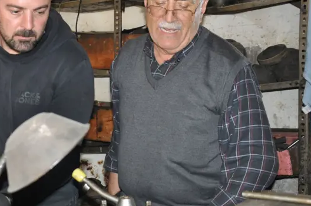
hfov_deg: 26.8
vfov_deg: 18.1
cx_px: 91
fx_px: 647
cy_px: 96
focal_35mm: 75
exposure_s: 1/60
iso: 800
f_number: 4.2
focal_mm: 30
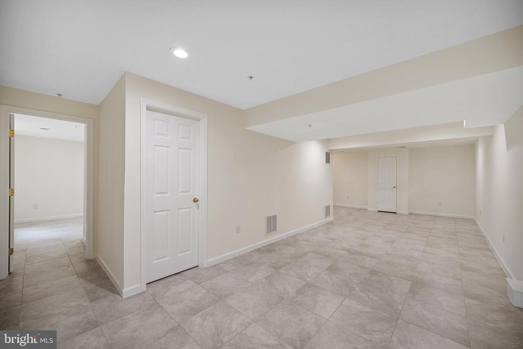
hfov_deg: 104.2
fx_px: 203
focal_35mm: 14
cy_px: 174
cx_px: 262
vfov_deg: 81.3
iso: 100
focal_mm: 14
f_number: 4
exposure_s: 1/8
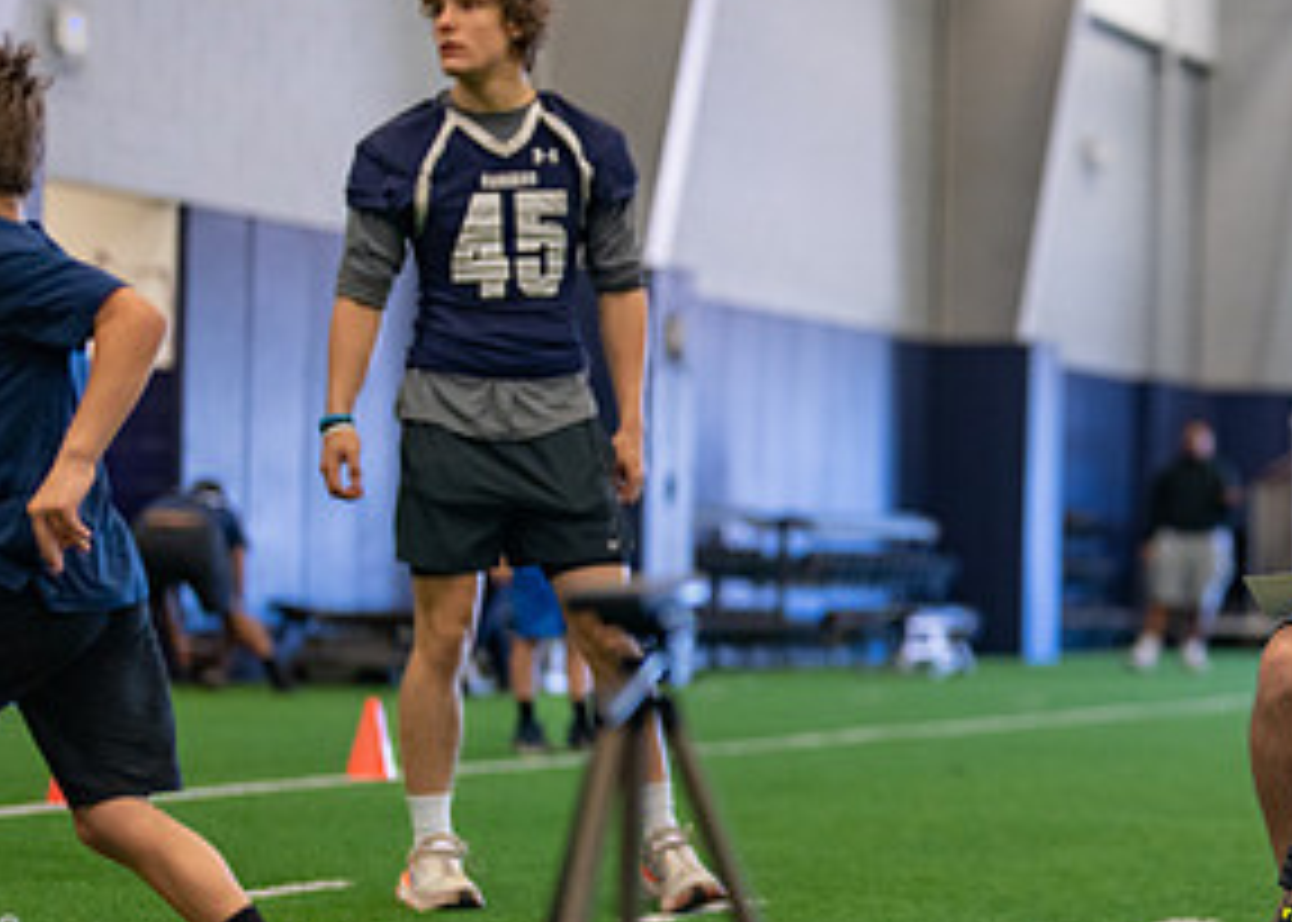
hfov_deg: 17.6
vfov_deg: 12.9
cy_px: 625
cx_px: 1297
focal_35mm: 111
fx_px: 4073
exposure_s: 1/1000
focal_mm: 50
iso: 1250
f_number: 1.2
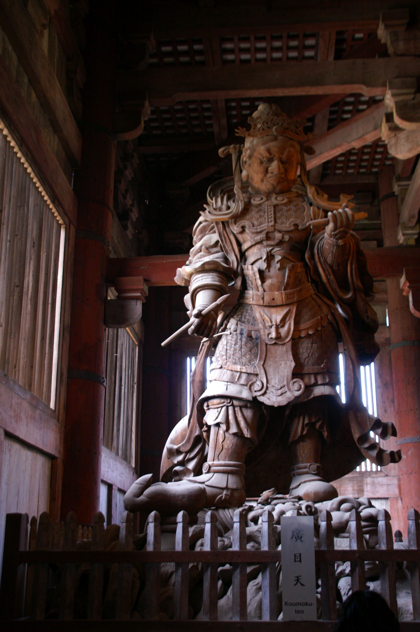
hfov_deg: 30.4
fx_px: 771
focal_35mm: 44
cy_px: 351
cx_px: 230
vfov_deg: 44.5
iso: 400
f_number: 4
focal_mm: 26
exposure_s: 1/30
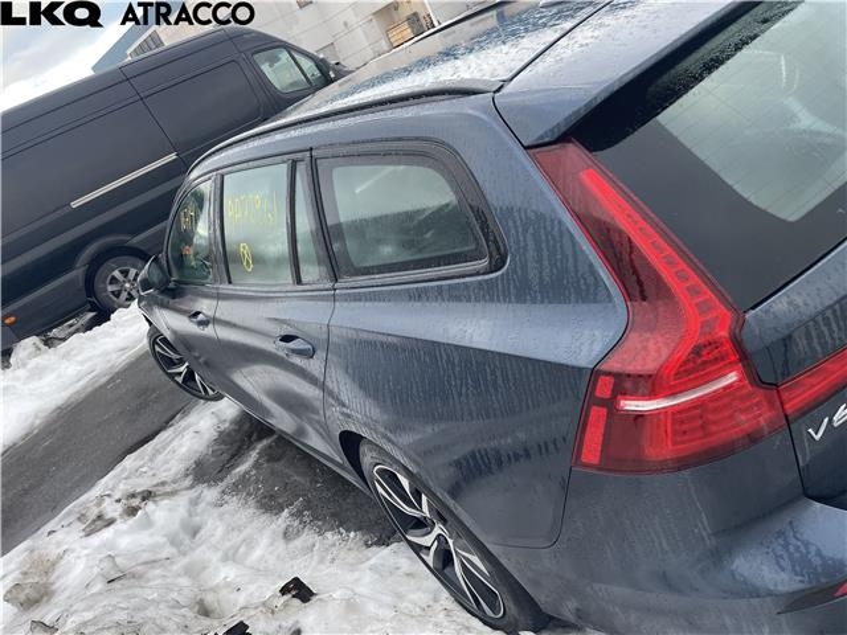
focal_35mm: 26
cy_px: 318
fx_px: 636
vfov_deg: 53.1
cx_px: 424
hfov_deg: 67.3
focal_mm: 4.2
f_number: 1.6
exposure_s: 1/121
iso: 100
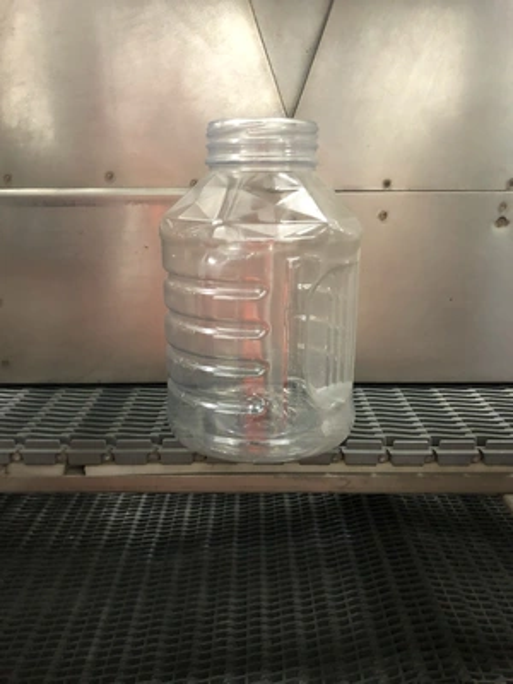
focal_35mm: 28
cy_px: 342
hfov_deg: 49.7
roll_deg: +1.5
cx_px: 256
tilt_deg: -15.5
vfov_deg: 63.4
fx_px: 553
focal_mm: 4
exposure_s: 1/5
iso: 80
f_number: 1.8
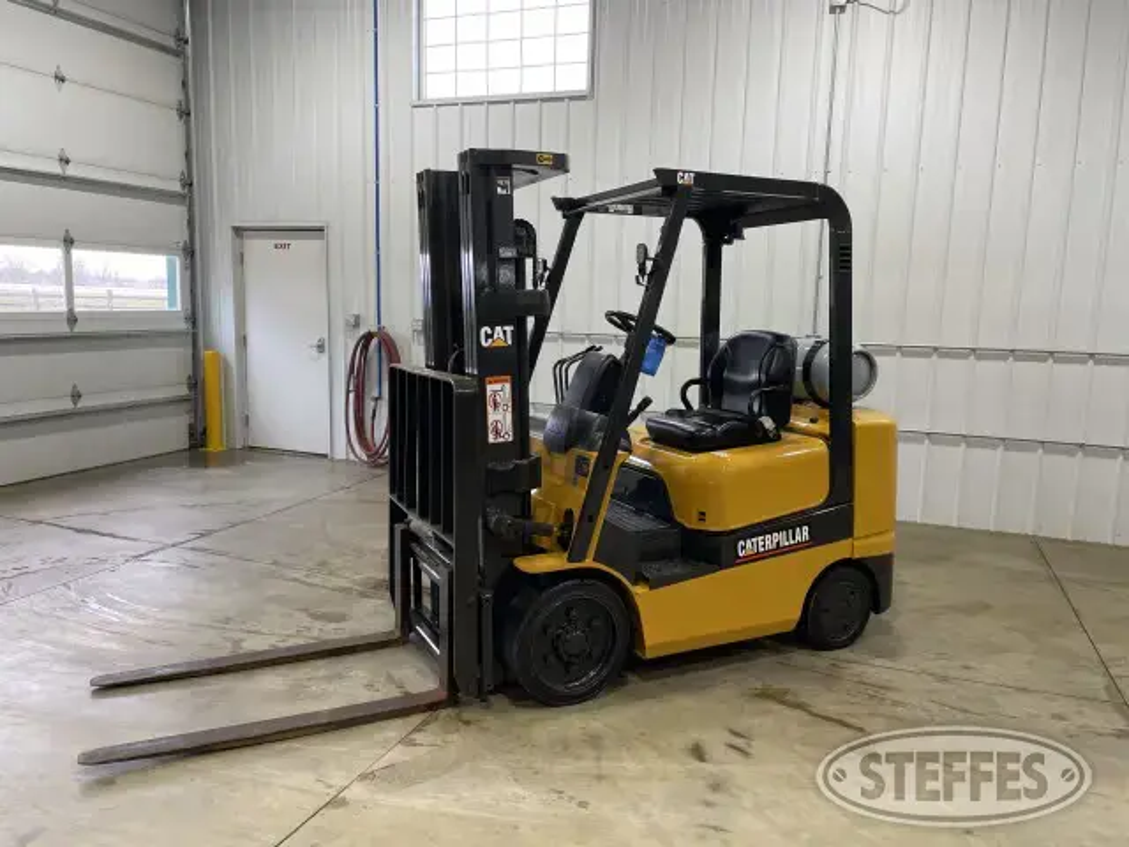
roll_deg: -1.0
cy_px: 424
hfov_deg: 67.3
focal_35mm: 26
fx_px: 848
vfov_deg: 53.1
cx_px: 564
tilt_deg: -7.9
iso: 64
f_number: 1.6
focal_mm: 4.2
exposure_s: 1/120
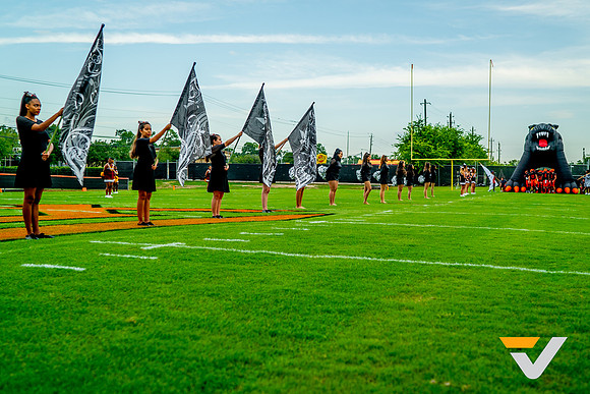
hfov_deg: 48.7
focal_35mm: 40
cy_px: 174
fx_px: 652
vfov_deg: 33.6
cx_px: 302
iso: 400
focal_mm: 35
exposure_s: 1/1000
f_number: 2.8
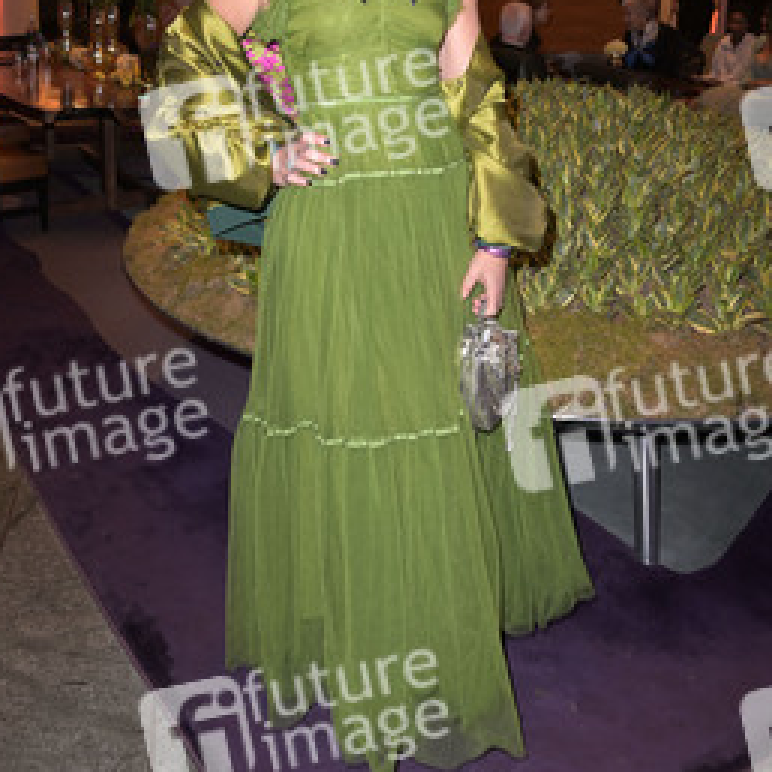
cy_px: 270
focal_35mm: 37
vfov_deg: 44.4
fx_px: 934
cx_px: 381
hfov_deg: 44.9
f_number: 5
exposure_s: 1/60
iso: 2000
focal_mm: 28
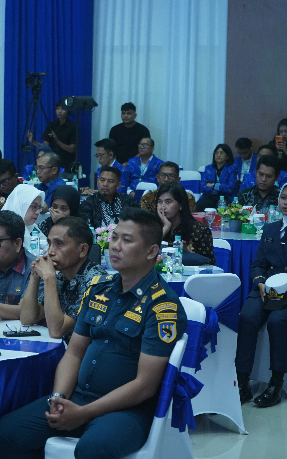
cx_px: 43
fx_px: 1352
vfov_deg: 19.3
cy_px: 228
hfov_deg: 12.1
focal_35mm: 108
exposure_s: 1/80
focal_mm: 70
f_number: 5.6
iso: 3200
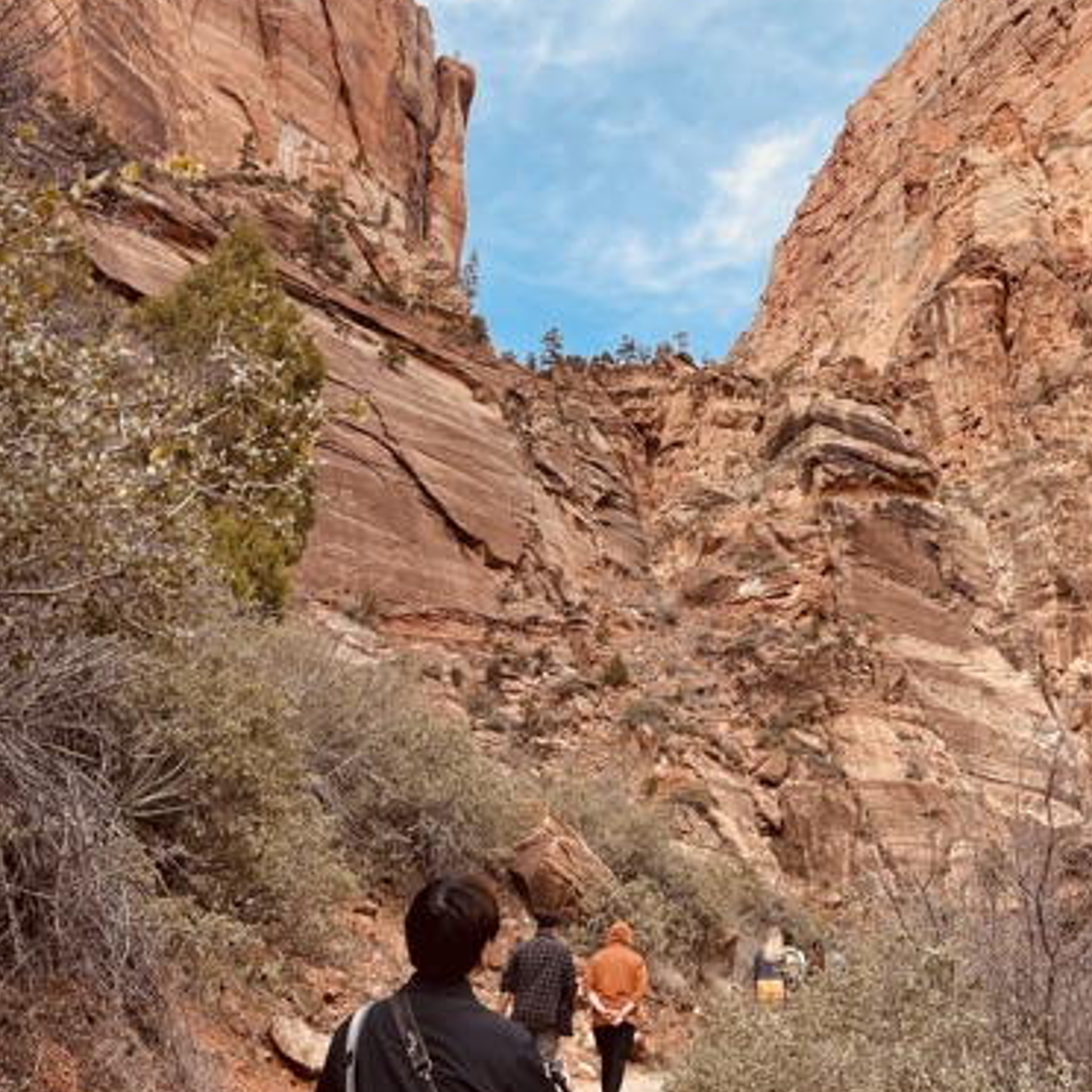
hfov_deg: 43.6
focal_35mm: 38
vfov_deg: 43.8
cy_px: 473
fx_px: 1356
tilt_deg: +23.1
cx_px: 658
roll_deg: -1.8
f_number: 1.6
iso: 32
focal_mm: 5.1
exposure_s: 1/1739
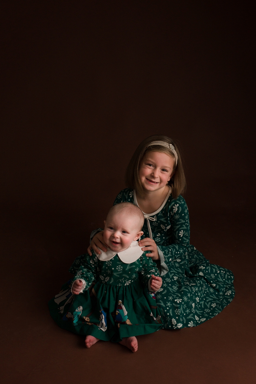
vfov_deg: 54.4
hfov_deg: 37.9
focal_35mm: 35
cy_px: 192
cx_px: 128
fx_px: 373
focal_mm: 35
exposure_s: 1/160
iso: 1000
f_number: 6.3
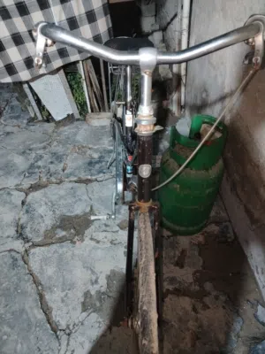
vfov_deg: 71.6
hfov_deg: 56.8
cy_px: 177
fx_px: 245
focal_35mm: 24
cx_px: 132
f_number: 1.75
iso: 2569
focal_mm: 5.25
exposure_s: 1/25
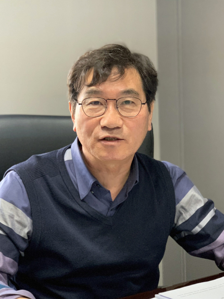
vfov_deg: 36.8
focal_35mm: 52
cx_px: 112
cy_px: 150
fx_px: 449
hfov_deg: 28.0
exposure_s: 1/60
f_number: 2.4
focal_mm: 6
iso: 250
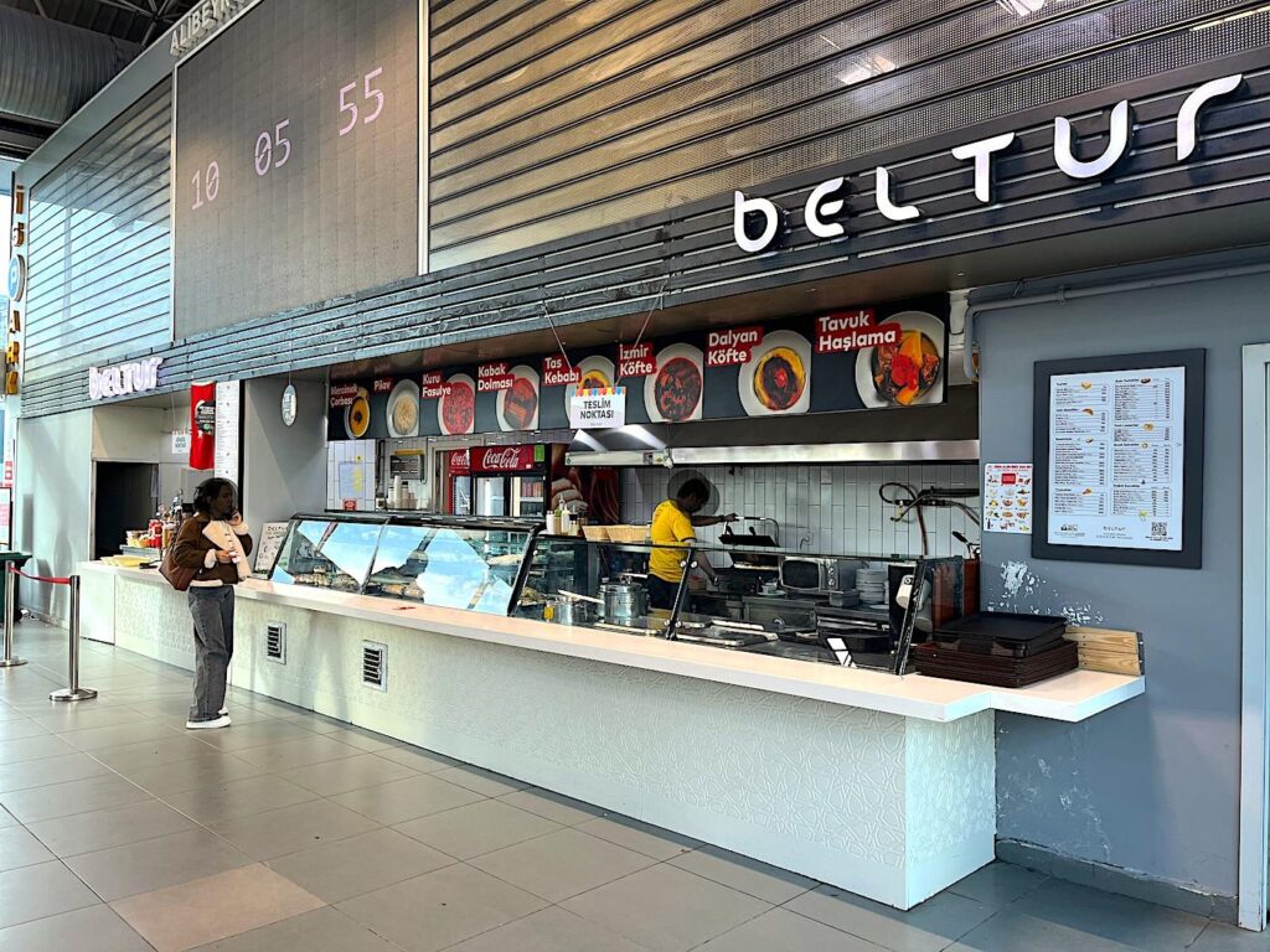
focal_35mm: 26
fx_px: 954
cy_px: 476
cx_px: 635
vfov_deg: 53.1
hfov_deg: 67.3
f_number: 1.6
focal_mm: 5.1
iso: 40
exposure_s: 1/100
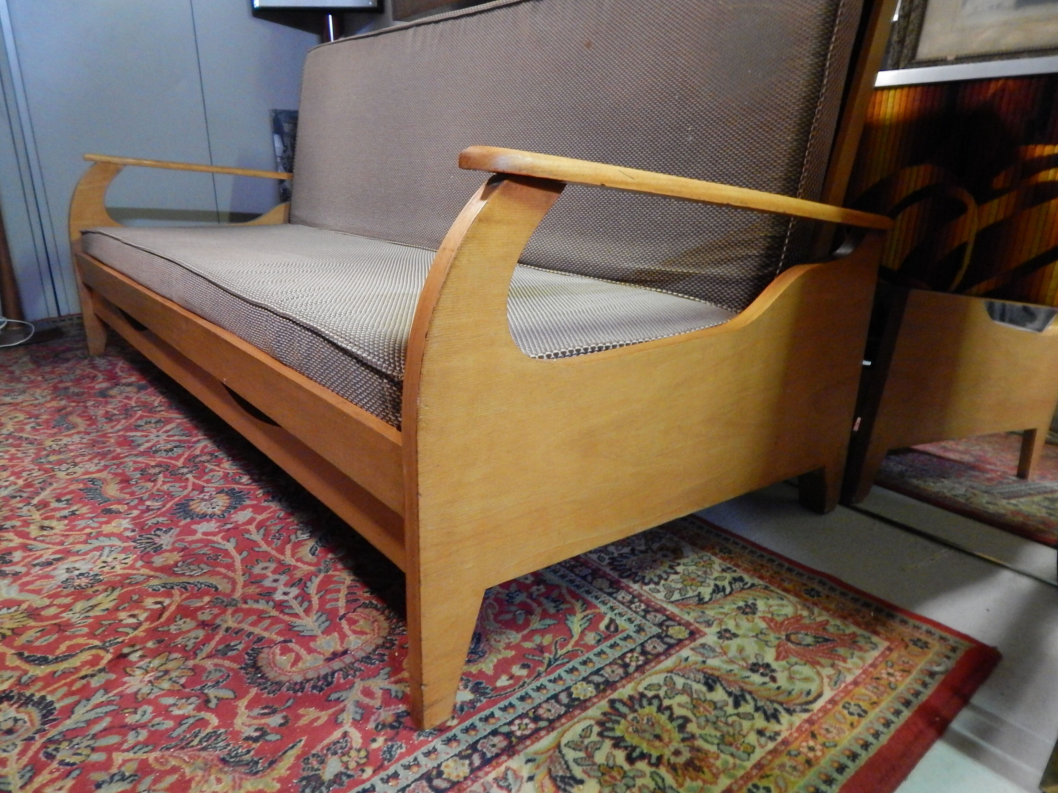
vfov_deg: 61.1
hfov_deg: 76.4
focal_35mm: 22
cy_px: 396
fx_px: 672
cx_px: 529
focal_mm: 4
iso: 800
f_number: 3
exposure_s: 1/6
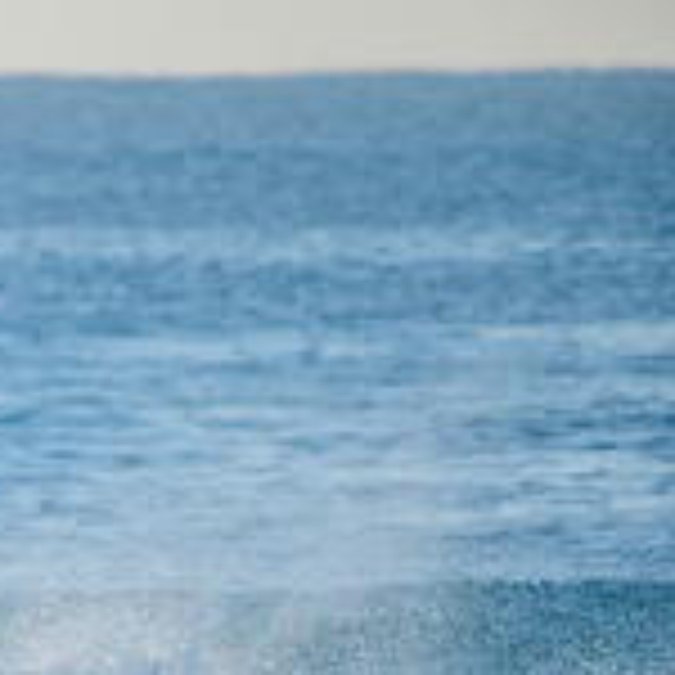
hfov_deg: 1.1
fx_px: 36225
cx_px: -598
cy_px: 758
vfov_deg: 1.1
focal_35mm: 1642
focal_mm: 500
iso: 320
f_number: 5.6
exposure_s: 1/1600
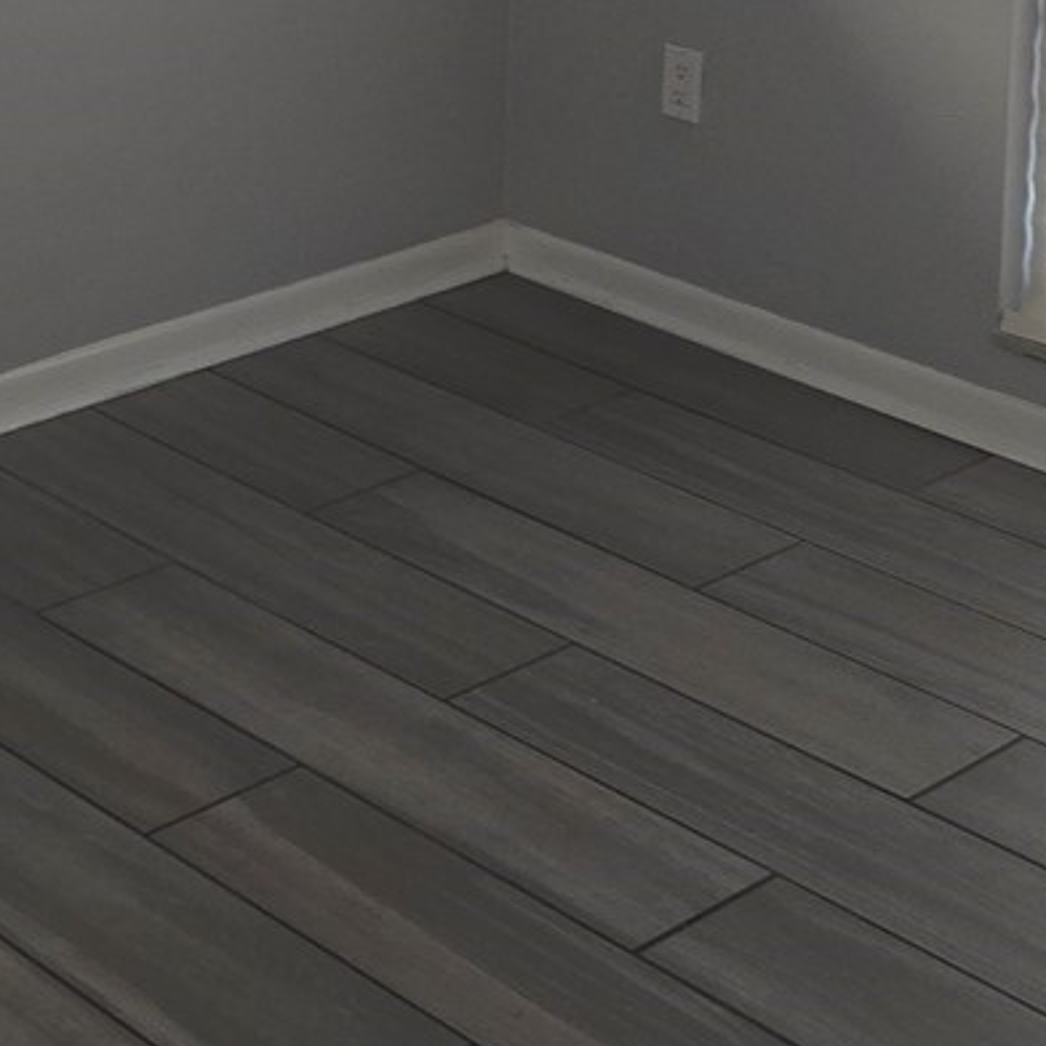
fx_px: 2838
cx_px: -3
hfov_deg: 20.2
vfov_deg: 18.9
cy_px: -432
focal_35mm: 83
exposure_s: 1/60
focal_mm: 5.4
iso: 100
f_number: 1.8
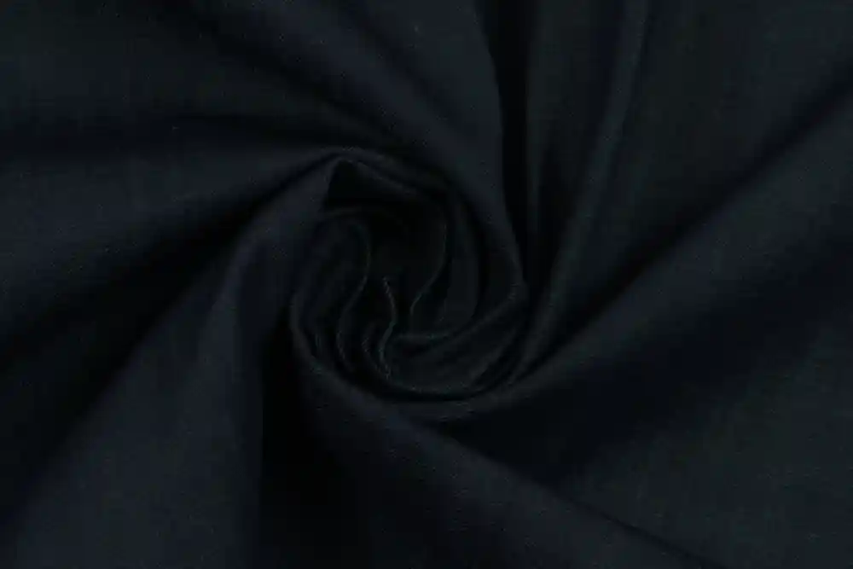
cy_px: 284
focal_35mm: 69
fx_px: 1635
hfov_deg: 29.2
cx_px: 426
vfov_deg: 19.7
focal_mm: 46
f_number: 6.3
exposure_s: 1/1.67
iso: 100
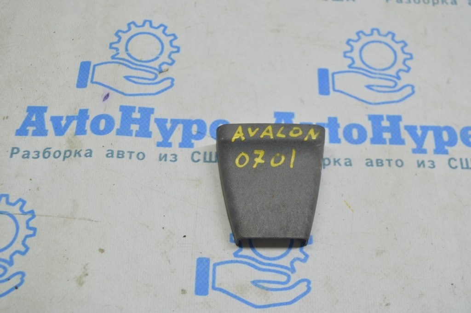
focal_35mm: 45
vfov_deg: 29.8
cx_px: 236
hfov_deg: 43.6
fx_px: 588
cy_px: 156
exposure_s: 1/40
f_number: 5.6
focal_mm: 30
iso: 400
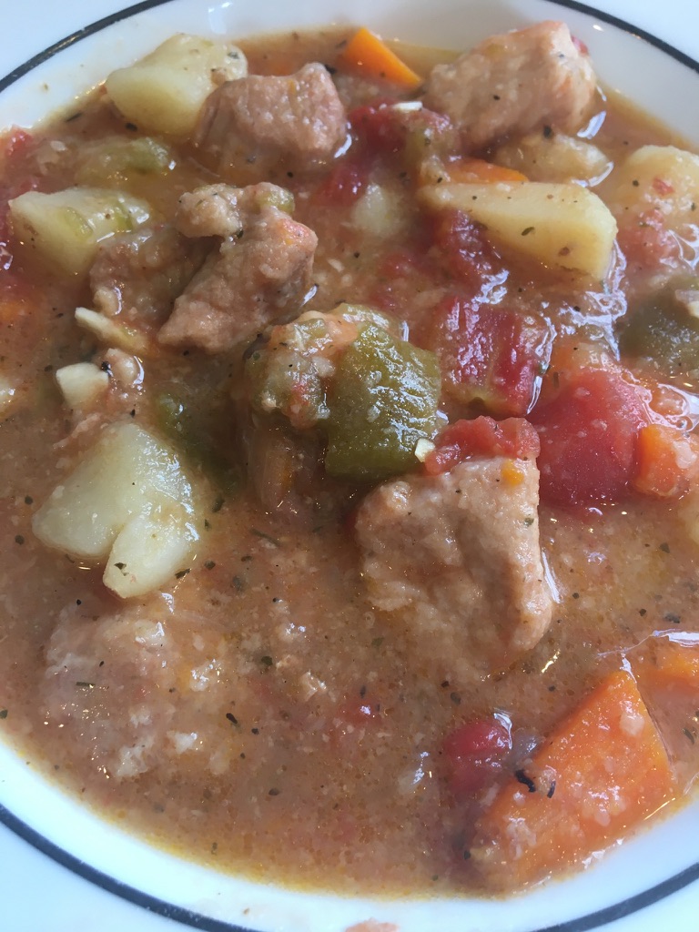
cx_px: 350
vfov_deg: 61.7
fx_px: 781
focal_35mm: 29
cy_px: 466
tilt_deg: -66.8
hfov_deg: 48.2
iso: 50
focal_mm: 4.15
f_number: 2.2
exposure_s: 1/30
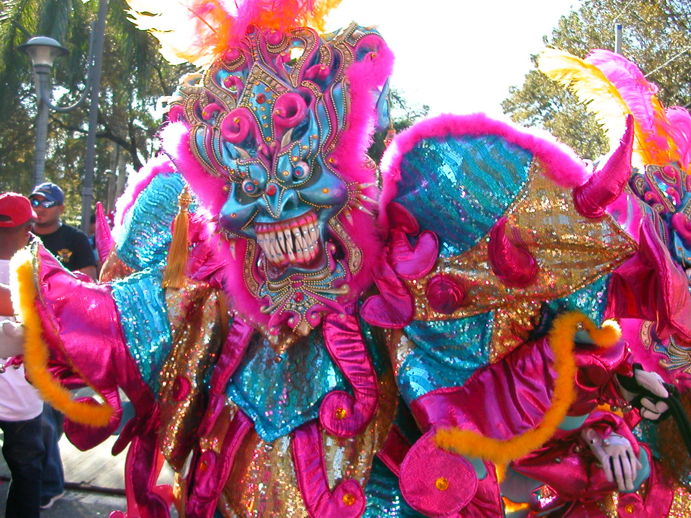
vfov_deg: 37.7
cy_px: 261
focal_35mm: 38
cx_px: 340
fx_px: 758
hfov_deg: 49.0
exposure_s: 1/312
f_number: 2.7
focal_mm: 5.6
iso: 100
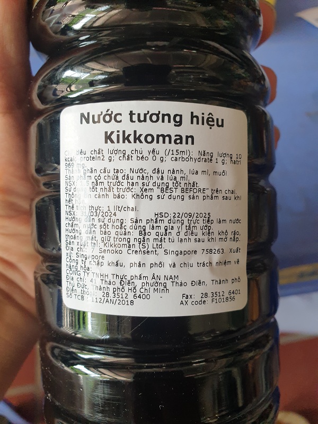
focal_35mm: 26
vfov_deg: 67.3
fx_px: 318
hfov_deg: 53.1
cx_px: 159
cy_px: 212
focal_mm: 4.3
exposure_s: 1/100
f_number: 2.4
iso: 200
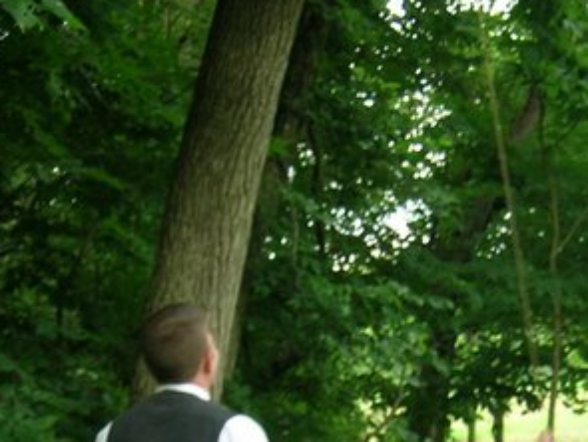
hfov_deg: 11.2
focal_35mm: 176
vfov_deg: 8.4
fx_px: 2993
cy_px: 476
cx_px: 389
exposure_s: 1/46.3
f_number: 2.9
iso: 50
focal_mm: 6.5
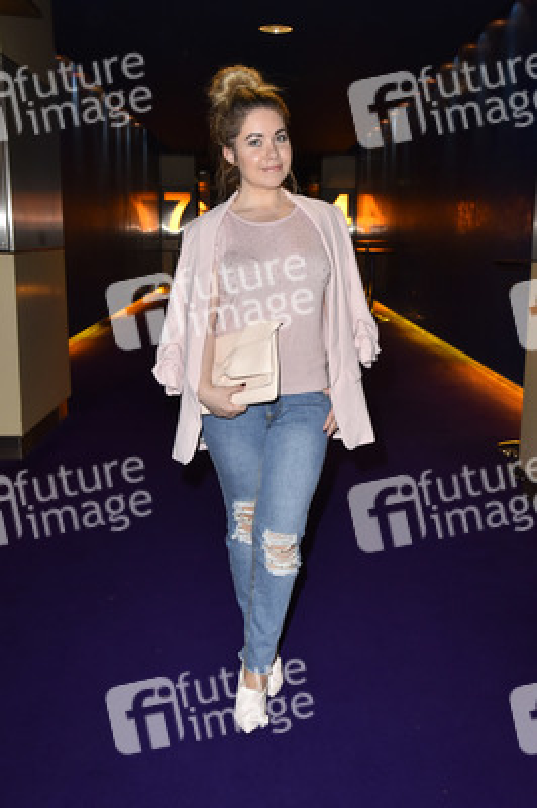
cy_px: 404
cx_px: 268
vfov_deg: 50.7
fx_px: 852
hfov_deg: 35.0
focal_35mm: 38
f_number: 6.3
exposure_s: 1/160
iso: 1250
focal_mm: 38
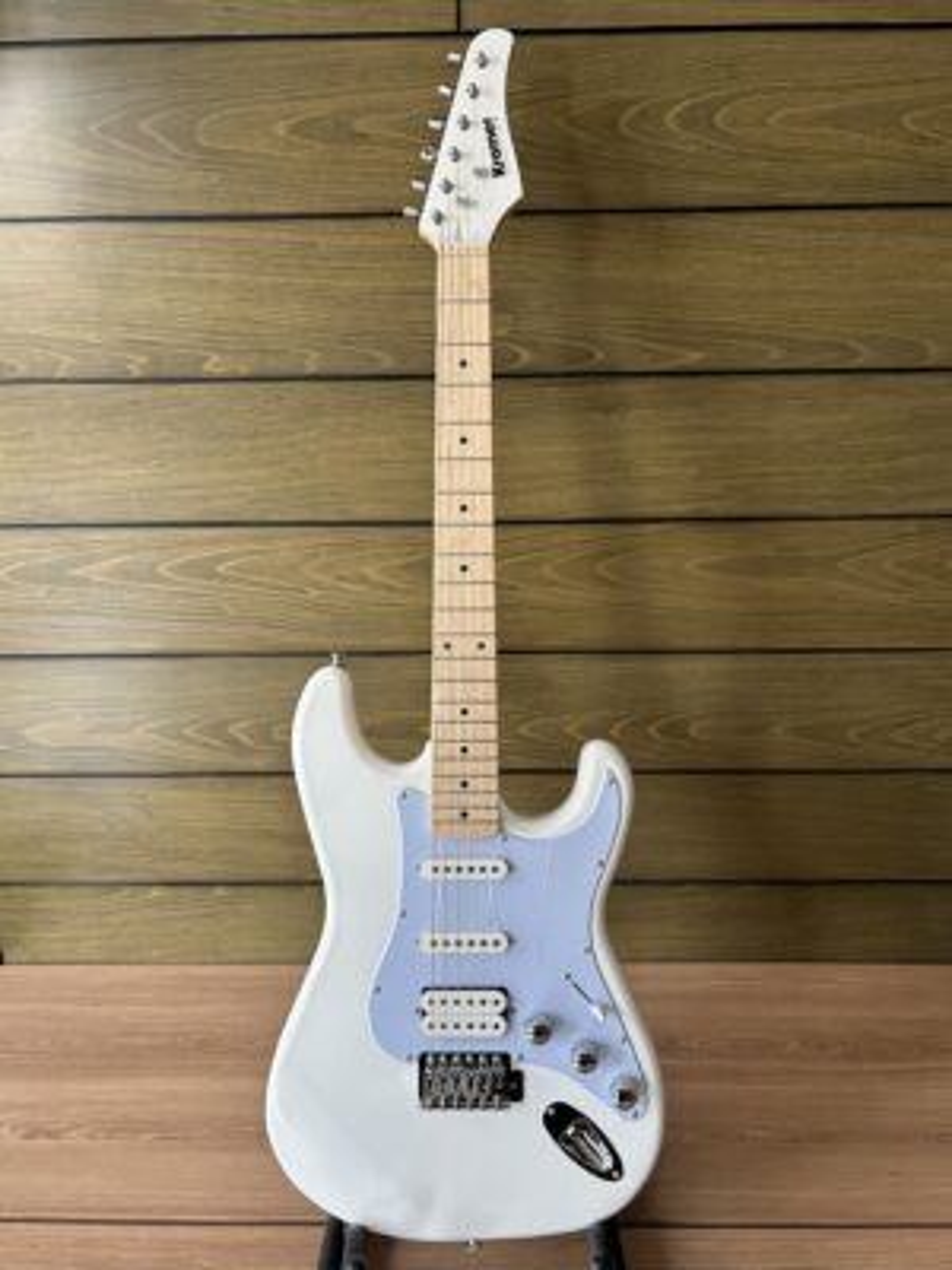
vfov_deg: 67.3
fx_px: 953
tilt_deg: -19.8
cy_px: 635
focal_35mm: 26
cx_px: 476
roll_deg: +0.5
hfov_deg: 53.1
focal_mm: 5.7
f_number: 1.5
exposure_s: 1/119
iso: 125
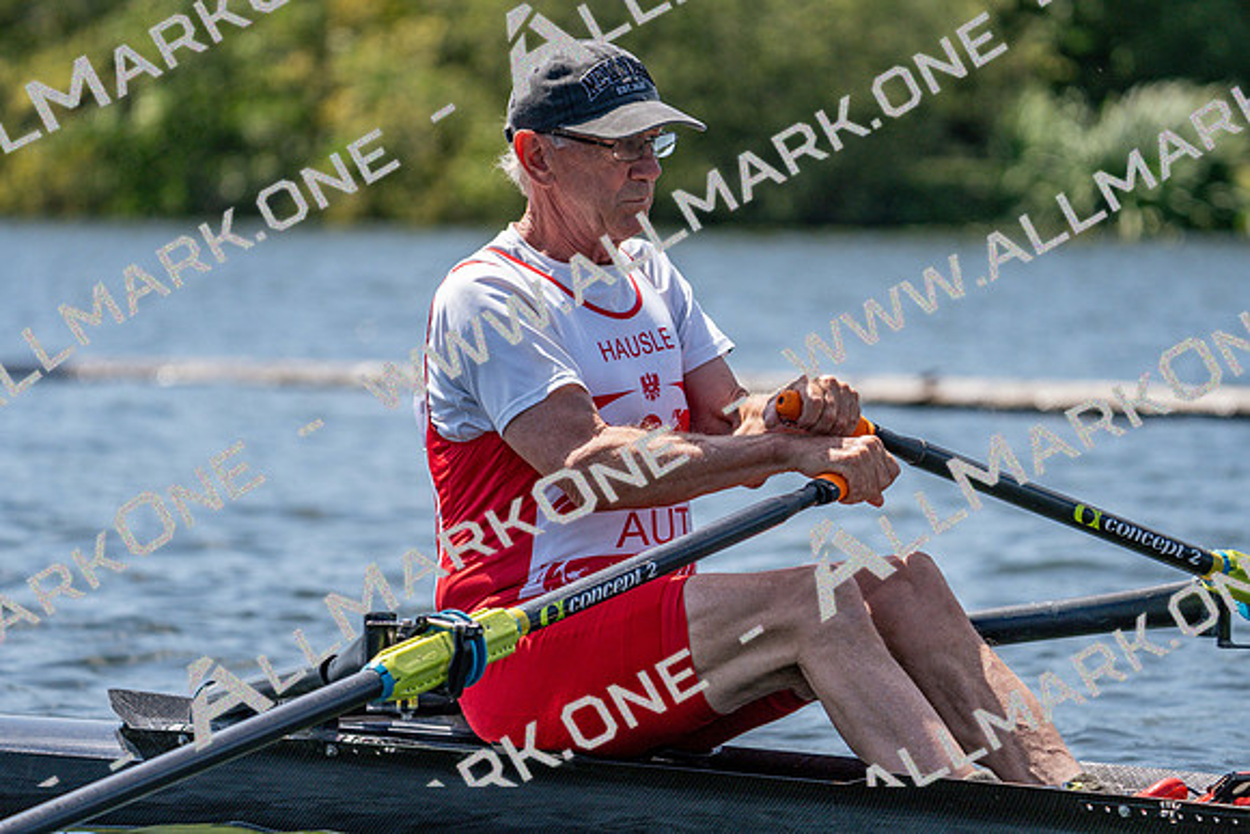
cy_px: 417
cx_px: 625
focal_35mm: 255
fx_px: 8856
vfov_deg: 5.4
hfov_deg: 8.1
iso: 320
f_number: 5.6
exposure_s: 1/2000
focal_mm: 255
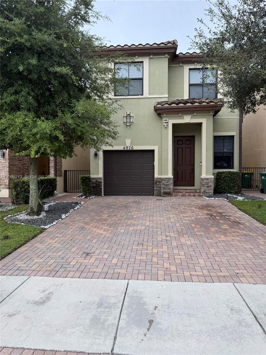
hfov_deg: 56.8
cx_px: 133
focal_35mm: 24
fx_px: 246
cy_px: 178
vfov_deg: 71.6
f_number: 1.78
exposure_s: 1/445
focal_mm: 6.76
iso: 80
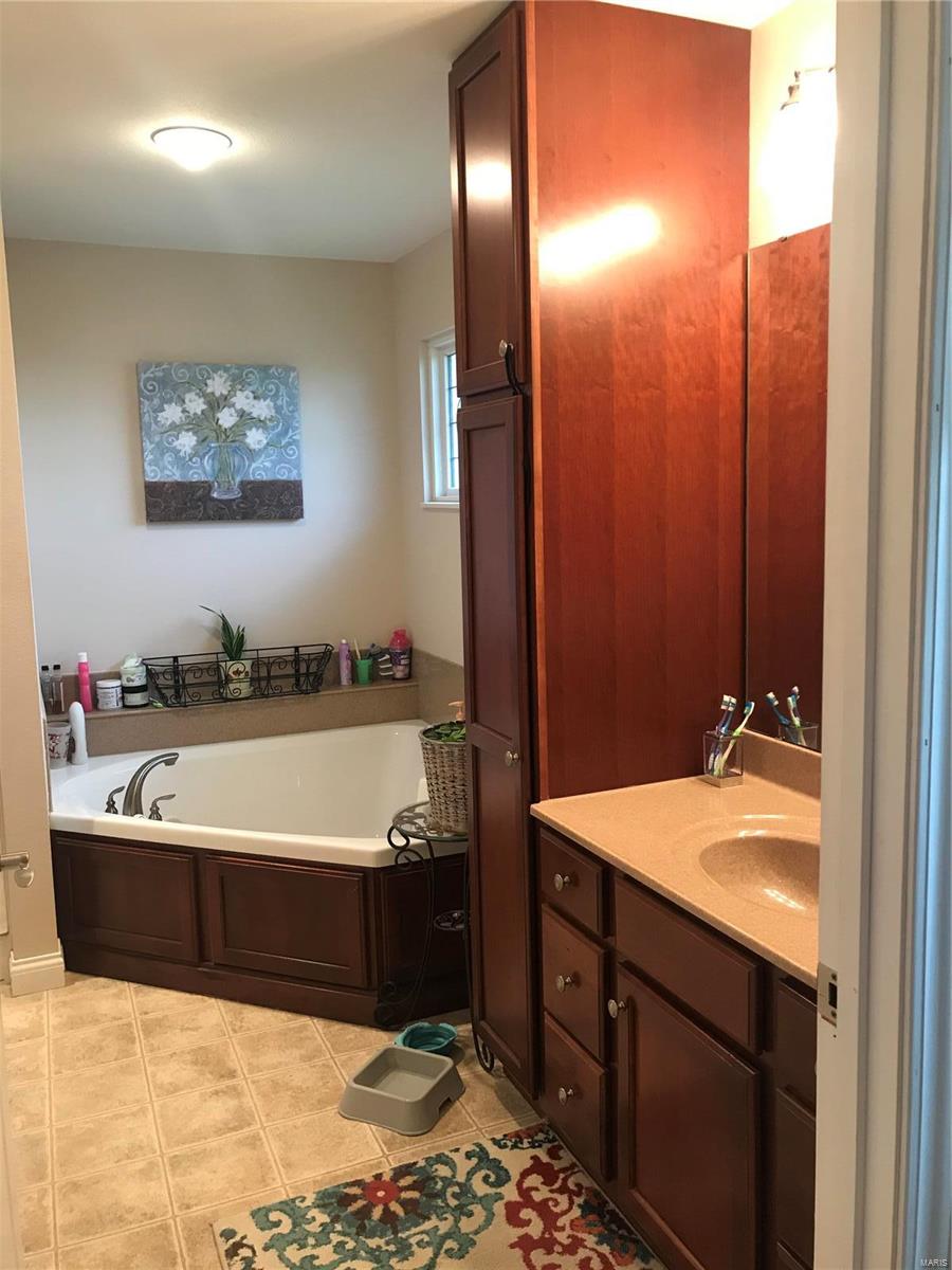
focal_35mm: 28
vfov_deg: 63.4
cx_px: 476
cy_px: 635
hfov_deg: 49.7
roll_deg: +1.0
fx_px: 1027
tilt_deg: -6.6
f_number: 1.8
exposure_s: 1/15
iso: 50
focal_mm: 3.99
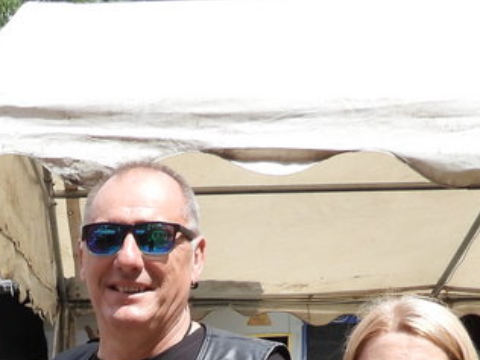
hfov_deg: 20.7
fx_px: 1262
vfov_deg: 14.6
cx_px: -24
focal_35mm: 91
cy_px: 611
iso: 100
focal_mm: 4.3
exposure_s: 1/1000
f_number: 2.8
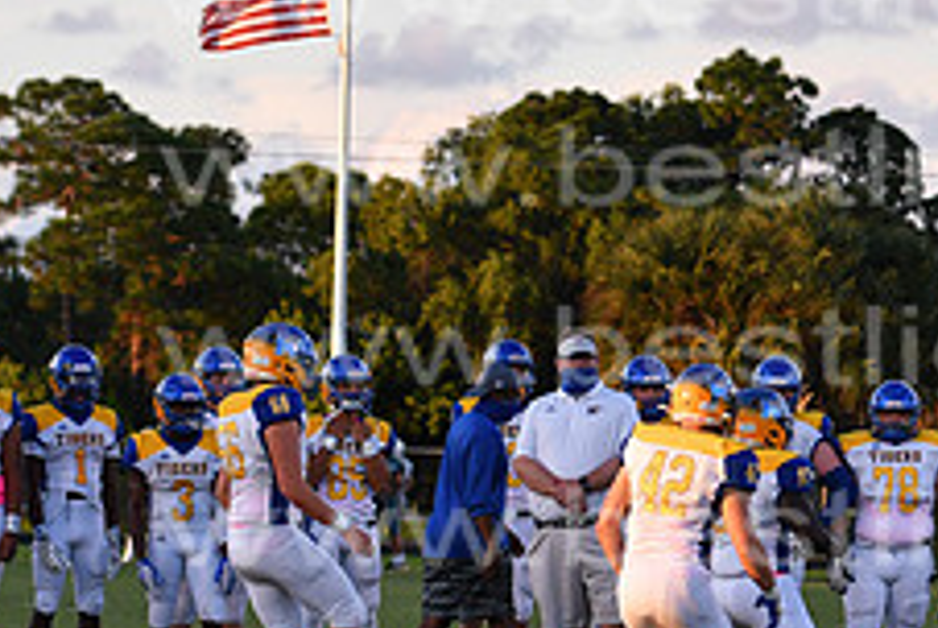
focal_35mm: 268
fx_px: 6992
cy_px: 266
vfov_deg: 5.1
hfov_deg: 7.6
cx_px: 1103
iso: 400
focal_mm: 70
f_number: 4
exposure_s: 1/1000
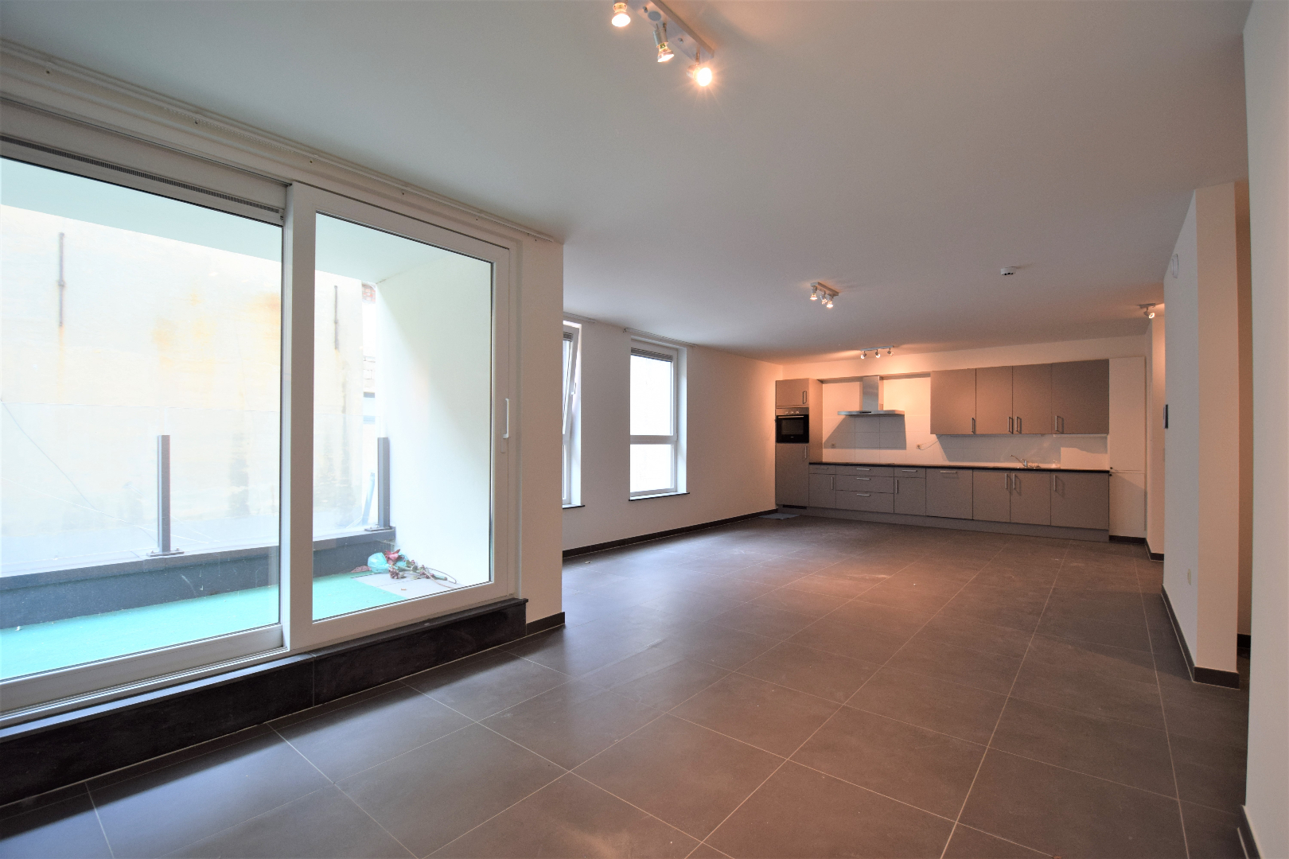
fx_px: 537
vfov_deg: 77.3
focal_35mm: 15
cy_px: 430
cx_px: 644
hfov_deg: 100.4
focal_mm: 10
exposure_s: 1/60
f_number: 4
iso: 400
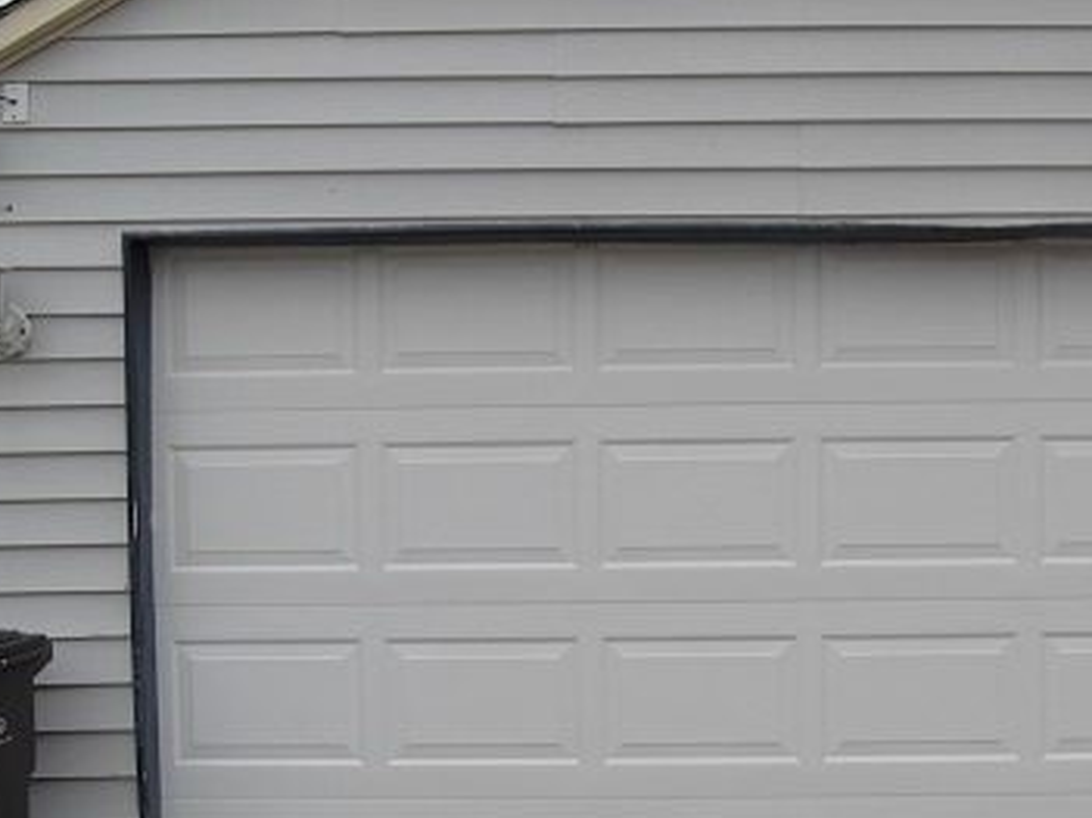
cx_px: 946
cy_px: 523
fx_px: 1955
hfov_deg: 30.1
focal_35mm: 62
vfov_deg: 23.6
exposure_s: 1/125
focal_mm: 6.3
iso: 80
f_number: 2.8
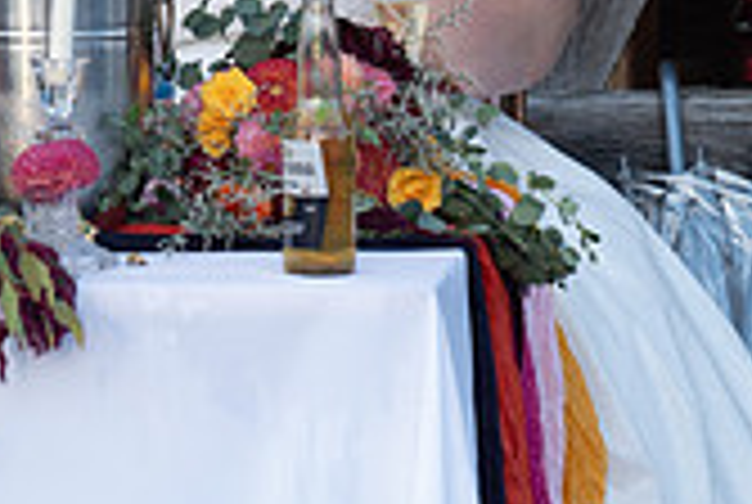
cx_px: 86
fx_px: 10881
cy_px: -38
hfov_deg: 4.0
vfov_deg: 2.7
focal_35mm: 520
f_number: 5.6
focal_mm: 150
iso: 320
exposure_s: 1/125
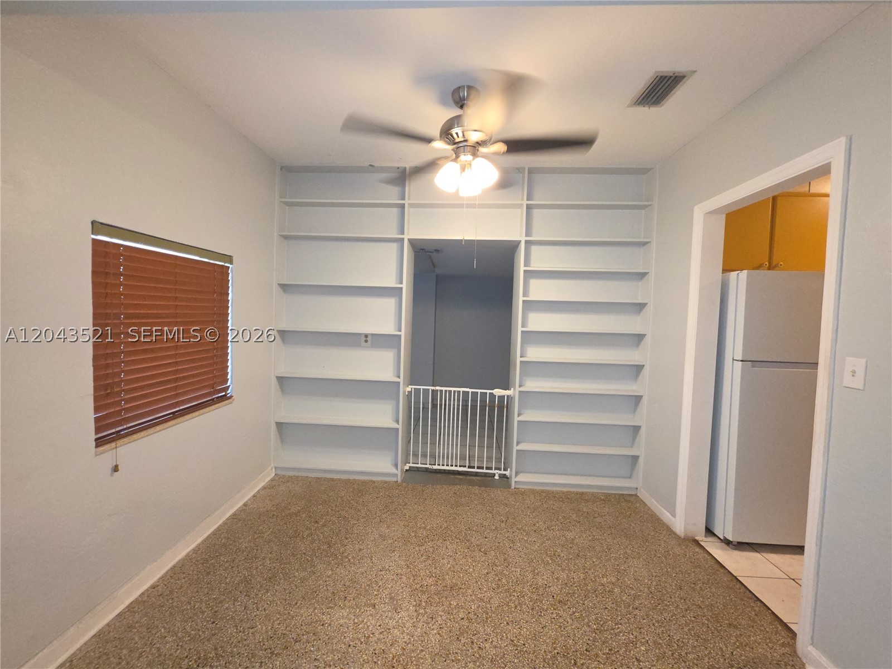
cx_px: 446
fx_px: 335
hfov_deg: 106.2
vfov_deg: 89.9
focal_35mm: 13
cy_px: 334
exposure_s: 1/60
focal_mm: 2.2
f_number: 1.9
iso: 250
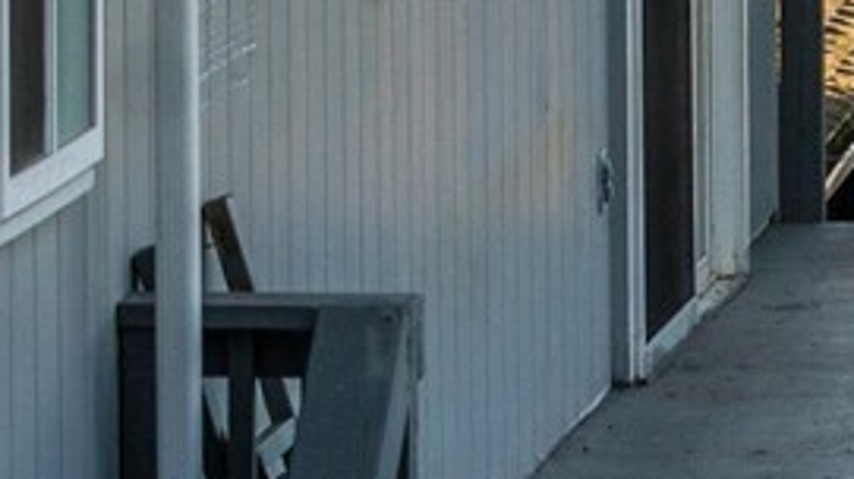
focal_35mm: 459
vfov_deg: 2.6
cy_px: -490
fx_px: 10387
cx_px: 2576
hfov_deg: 4.5
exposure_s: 1/125
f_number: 6.7
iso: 100
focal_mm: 70
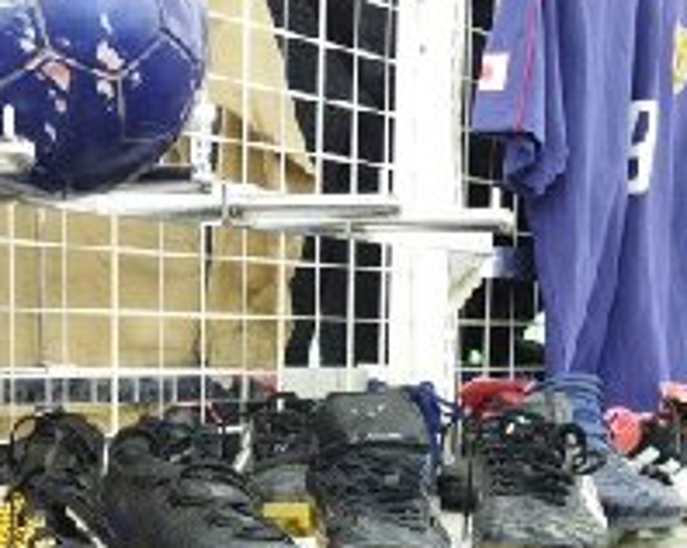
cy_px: 565
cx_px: 500
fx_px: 1625
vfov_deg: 18.6
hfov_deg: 23.7
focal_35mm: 80
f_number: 1.79
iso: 175
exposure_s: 1/50
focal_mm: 4.71
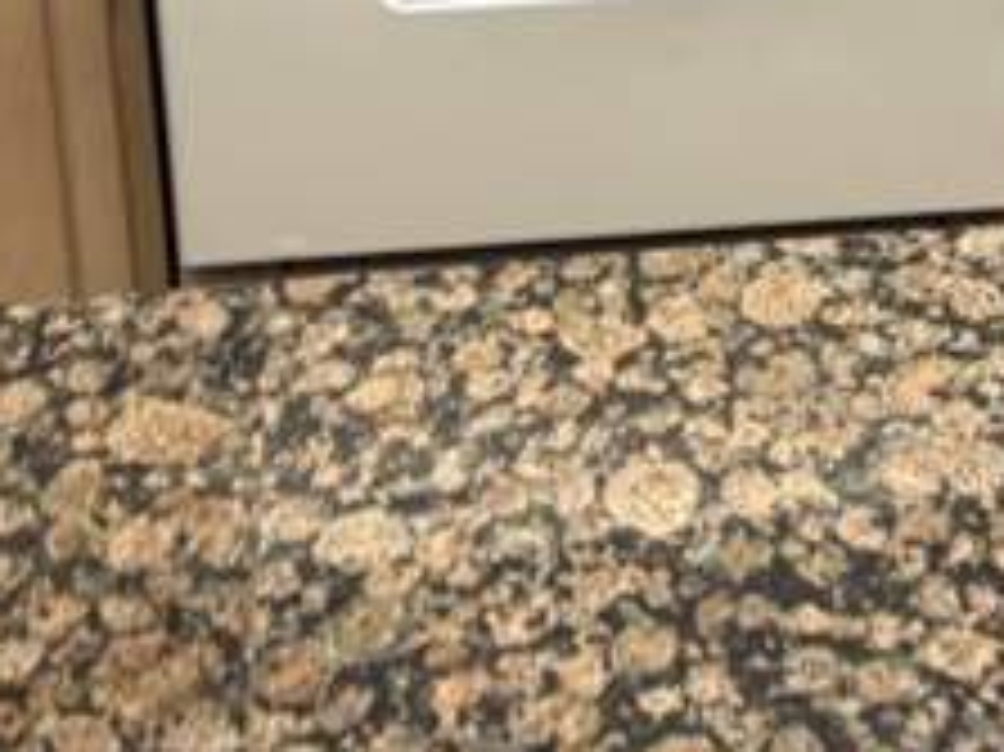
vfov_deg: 16.5
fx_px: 2493
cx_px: 630
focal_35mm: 86
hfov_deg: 22.7
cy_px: -126
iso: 160
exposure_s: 1/60
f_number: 1.78
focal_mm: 6.76
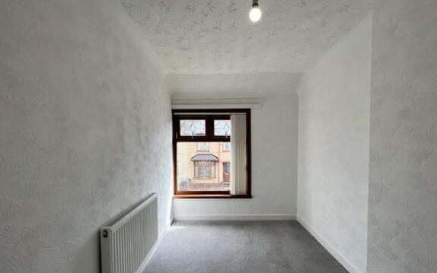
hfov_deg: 105.3
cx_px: 221
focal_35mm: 14
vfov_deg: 78.5
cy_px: 149
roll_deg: +0.0
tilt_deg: -2.1
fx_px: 167
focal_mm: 1.57
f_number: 1.8
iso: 32
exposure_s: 1/298
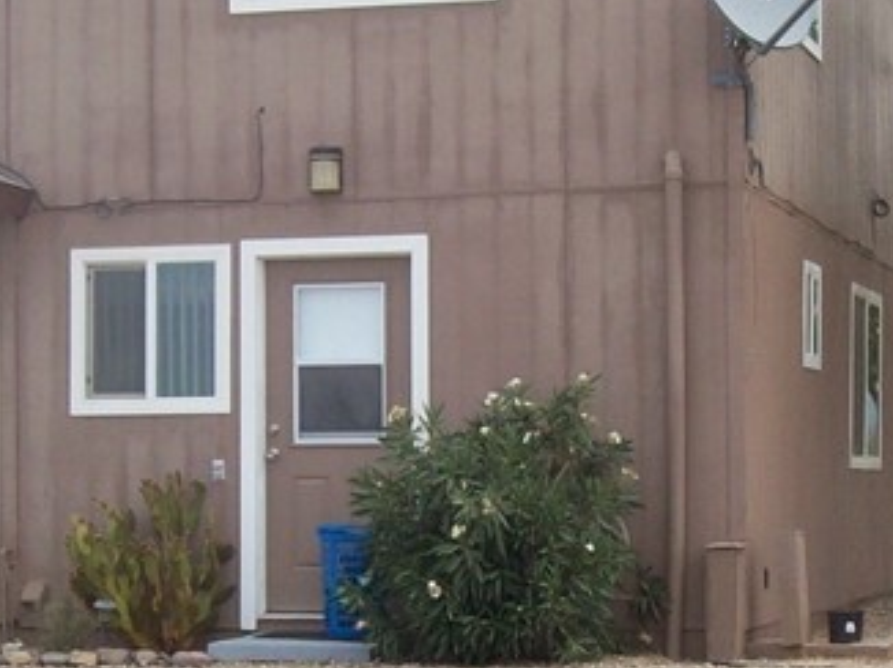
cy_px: 522
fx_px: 2913
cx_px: 416
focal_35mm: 113
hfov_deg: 17.4
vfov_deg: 13.0
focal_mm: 6
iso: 80
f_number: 4.8
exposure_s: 1/342
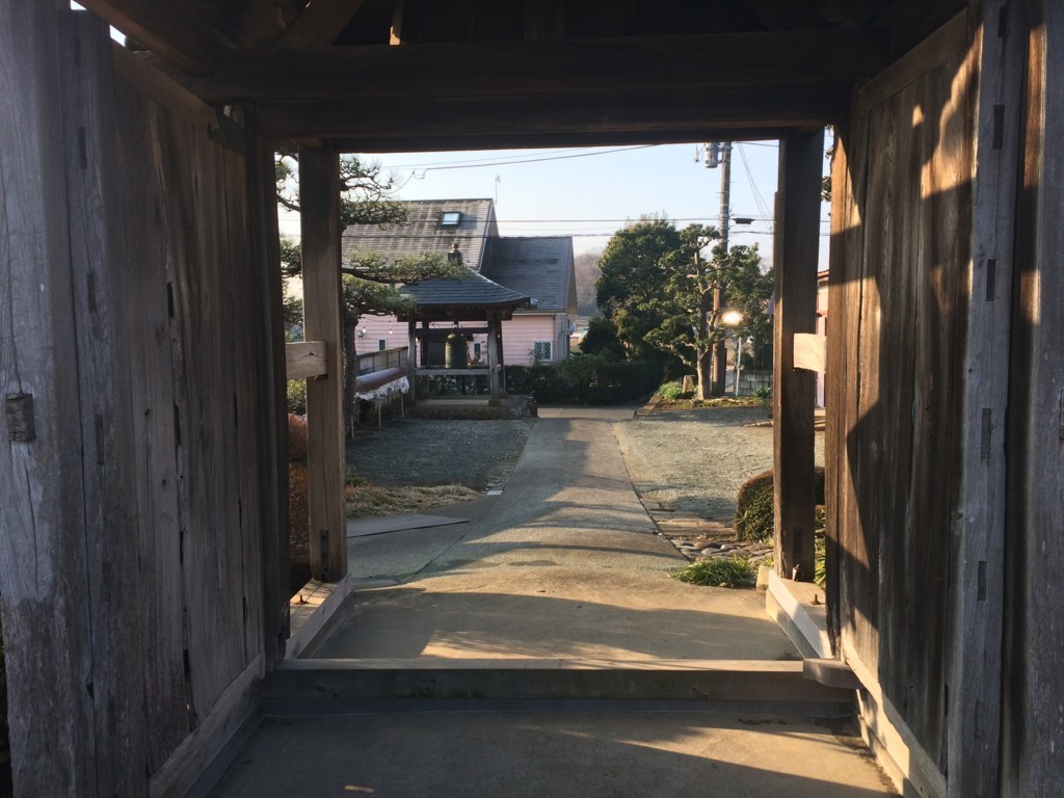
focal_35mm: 29
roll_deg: +1.1
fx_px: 891
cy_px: 399
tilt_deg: -6.2
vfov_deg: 48.2
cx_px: 532
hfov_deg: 61.7
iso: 32
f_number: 2.2
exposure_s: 1/513
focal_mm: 4.15
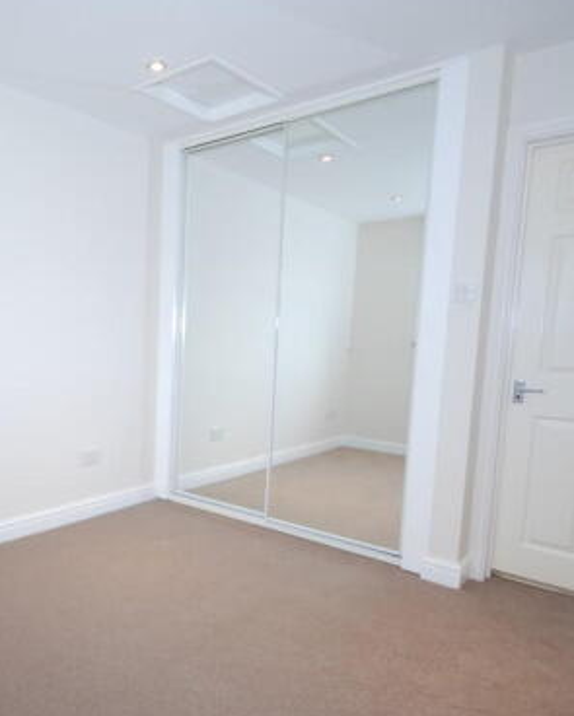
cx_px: 135
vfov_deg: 67.8
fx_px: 530
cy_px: 400
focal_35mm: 25
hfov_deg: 53.9
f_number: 4
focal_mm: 10
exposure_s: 1/30
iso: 320
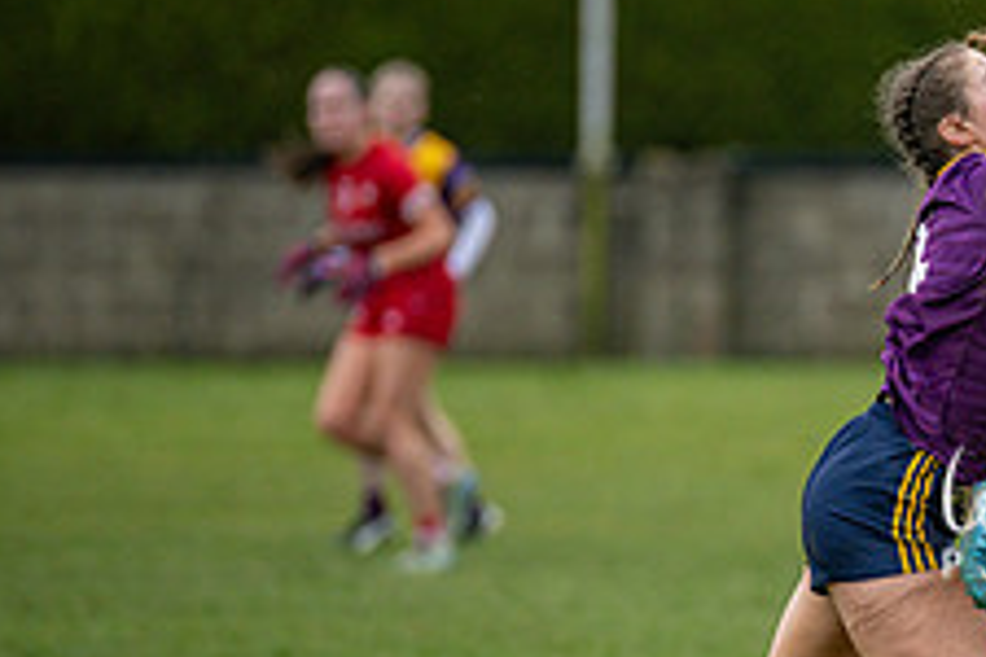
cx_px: 1227
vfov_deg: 2.0
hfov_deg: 3.0
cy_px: 427
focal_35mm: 696
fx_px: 19061
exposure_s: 1/640
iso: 1000
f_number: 2.8
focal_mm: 270
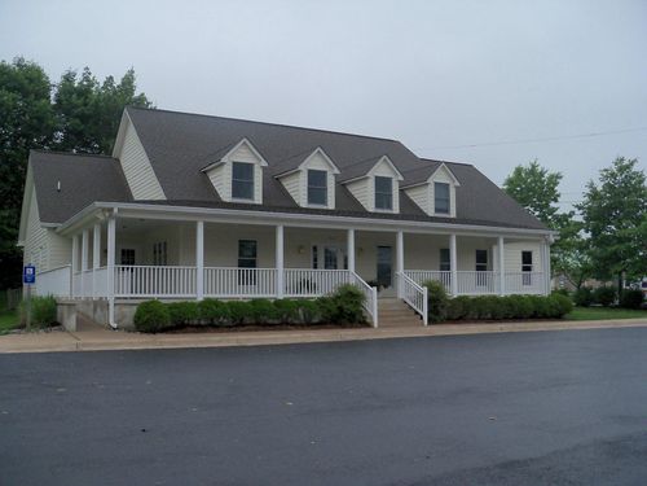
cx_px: 324
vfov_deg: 40.7
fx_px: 654
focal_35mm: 35
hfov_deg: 52.6
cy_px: 243
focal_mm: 6.2
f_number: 3.5
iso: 160
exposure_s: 1/320
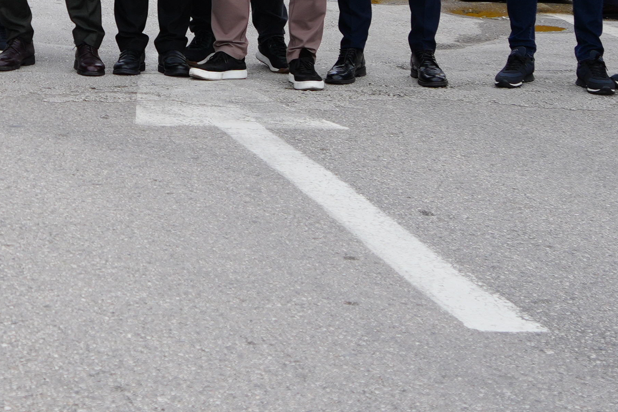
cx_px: -342
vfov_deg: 8.8
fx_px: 2609
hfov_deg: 12.7
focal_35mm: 152
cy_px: -200
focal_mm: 39
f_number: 5
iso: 100
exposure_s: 1/160
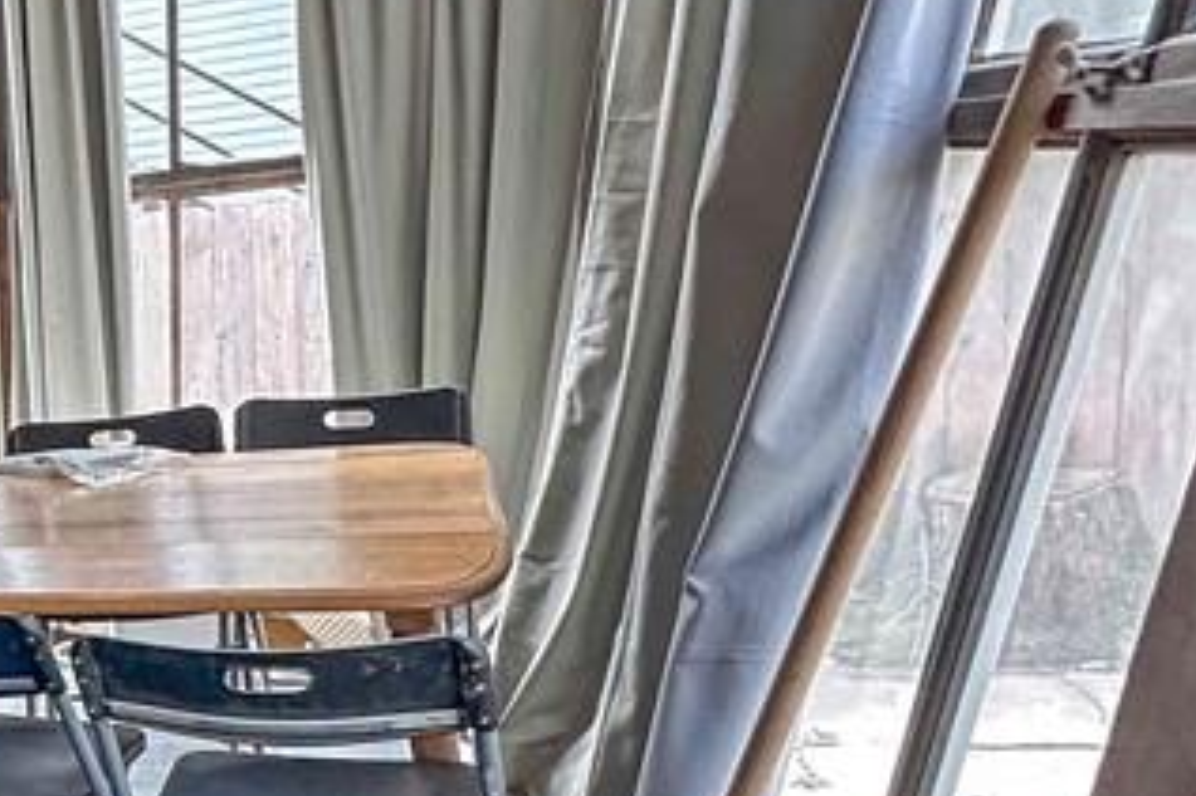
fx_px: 1561
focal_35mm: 47
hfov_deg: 29.0
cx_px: -540
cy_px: 490
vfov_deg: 28.5
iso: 320
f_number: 2.2
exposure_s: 1/99
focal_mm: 2.22
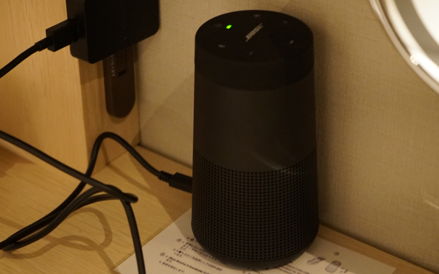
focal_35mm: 85
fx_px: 1017
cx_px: 206
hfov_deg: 24.4
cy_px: 100
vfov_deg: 15.3
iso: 10000
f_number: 5.6
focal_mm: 70
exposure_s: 1/80
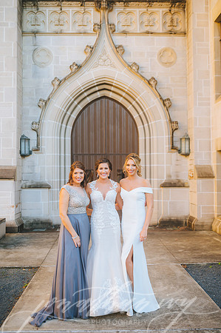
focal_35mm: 38
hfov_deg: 35.0
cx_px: 110
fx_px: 351
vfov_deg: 50.7
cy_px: 166
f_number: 3.2
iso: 400
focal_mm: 38
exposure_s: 1/320
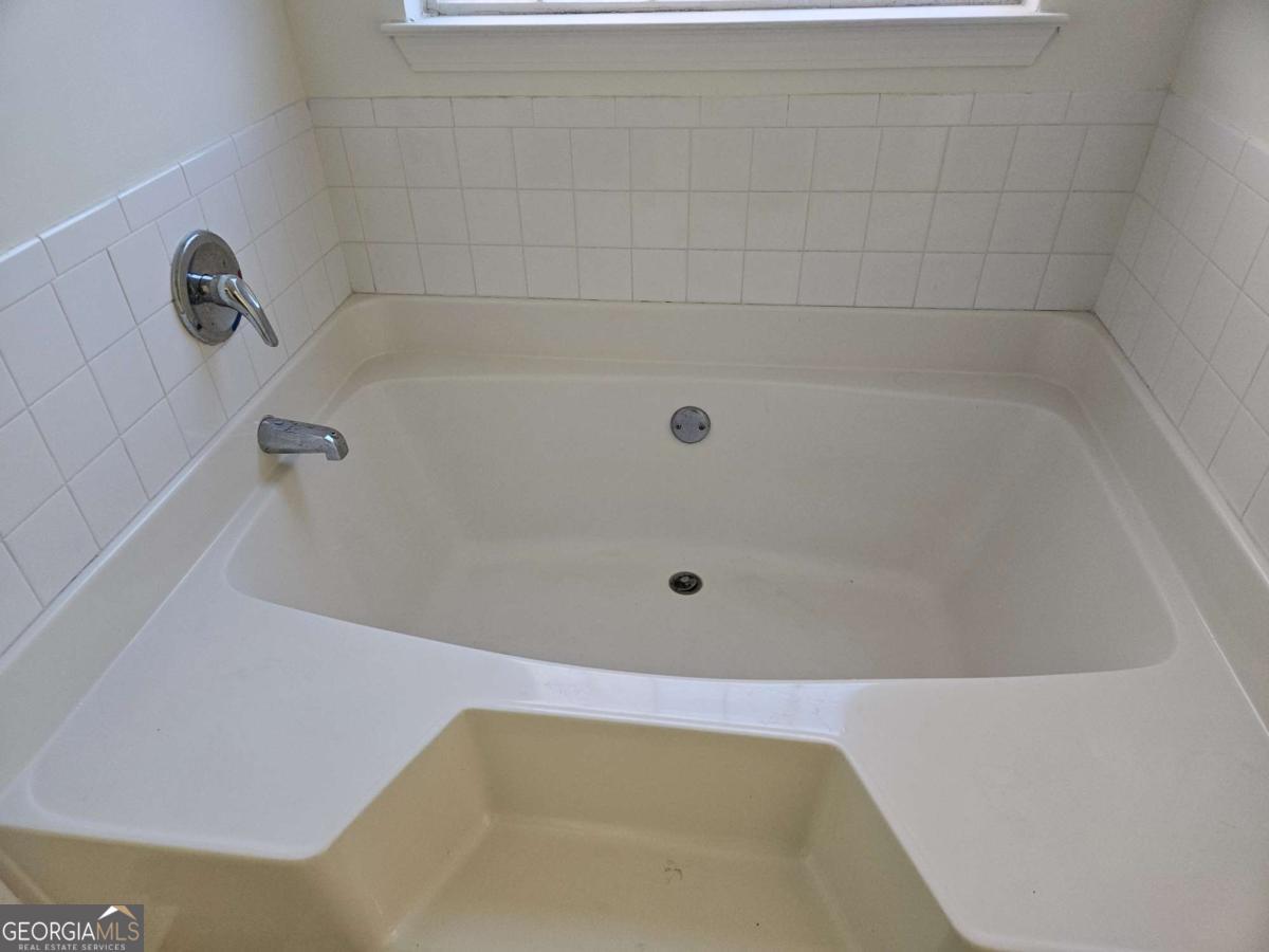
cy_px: 476
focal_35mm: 23
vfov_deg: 58.9
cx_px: 634
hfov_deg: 73.9
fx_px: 843
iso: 100
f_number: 1.8
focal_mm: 5.4
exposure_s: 1/72.1
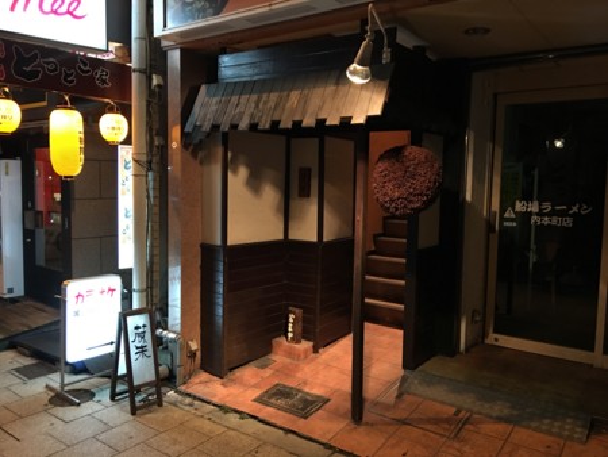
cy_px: 228
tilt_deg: -4.1
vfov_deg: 48.3
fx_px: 510
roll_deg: -1.4
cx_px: 304
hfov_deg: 61.6
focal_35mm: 29
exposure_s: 1/4
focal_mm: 4.15
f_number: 2.2
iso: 64
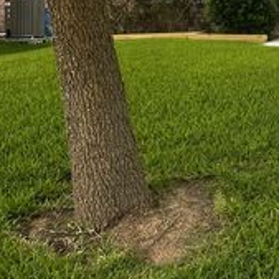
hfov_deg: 22.6
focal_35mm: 68
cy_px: -14
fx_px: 620
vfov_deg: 24.0
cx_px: 363
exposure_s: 1/142
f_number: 1.6
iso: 32
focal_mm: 5.1
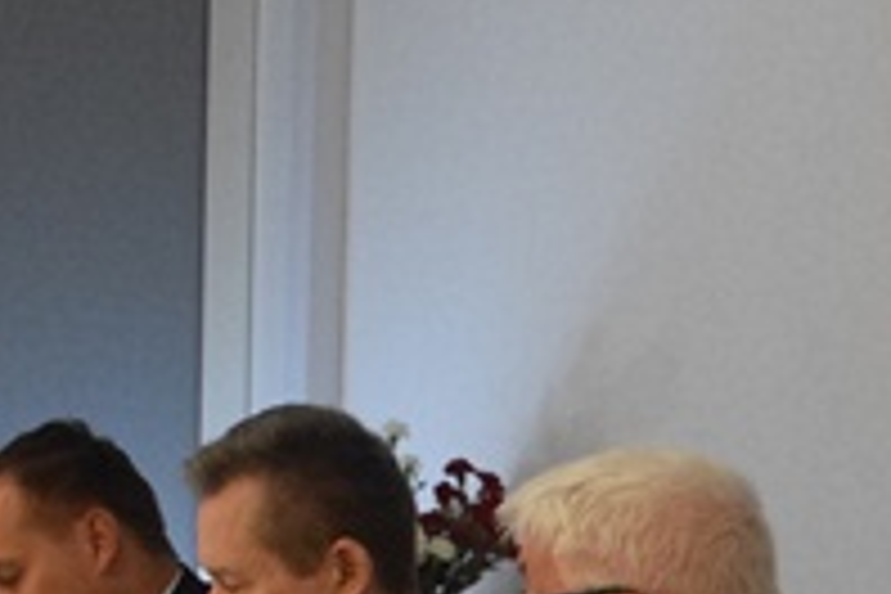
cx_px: 1332
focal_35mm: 164
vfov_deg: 8.0
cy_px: 1179
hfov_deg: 12.0
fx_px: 4059
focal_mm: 24
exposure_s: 1/60
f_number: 4
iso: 3200
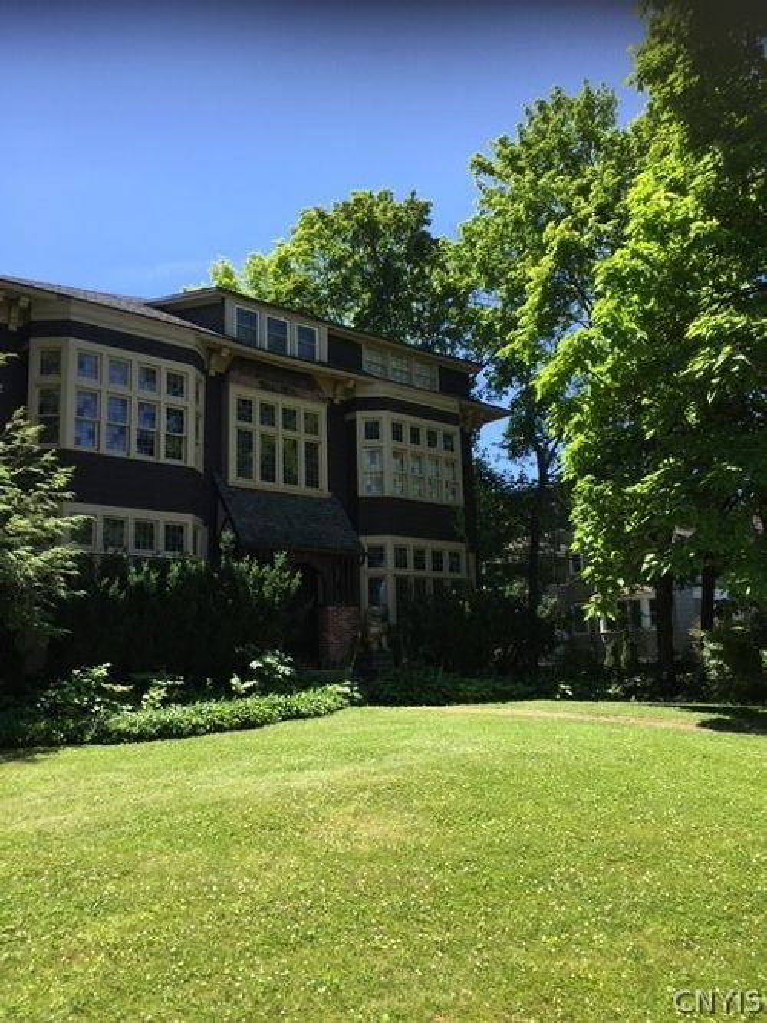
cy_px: 512
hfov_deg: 48.2
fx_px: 857
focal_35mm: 29
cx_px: 384
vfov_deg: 61.7
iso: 32
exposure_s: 1/1014
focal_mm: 4.15
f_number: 2.2
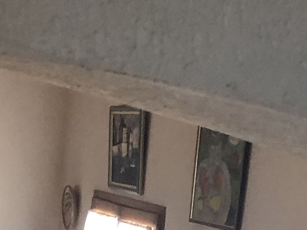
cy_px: 549
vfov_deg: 9.1
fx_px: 1304
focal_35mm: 147
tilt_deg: -17.4
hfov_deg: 12.0
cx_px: -307
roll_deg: -0.8
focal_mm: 3.99
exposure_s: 1/17
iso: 40
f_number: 1.8
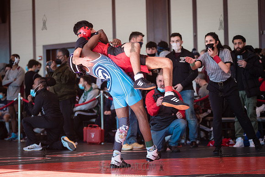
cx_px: 111
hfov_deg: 17.6
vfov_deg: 11.8
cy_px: 87
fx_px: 855
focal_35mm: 116
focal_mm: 100
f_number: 3.5
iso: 400
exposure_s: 1/400
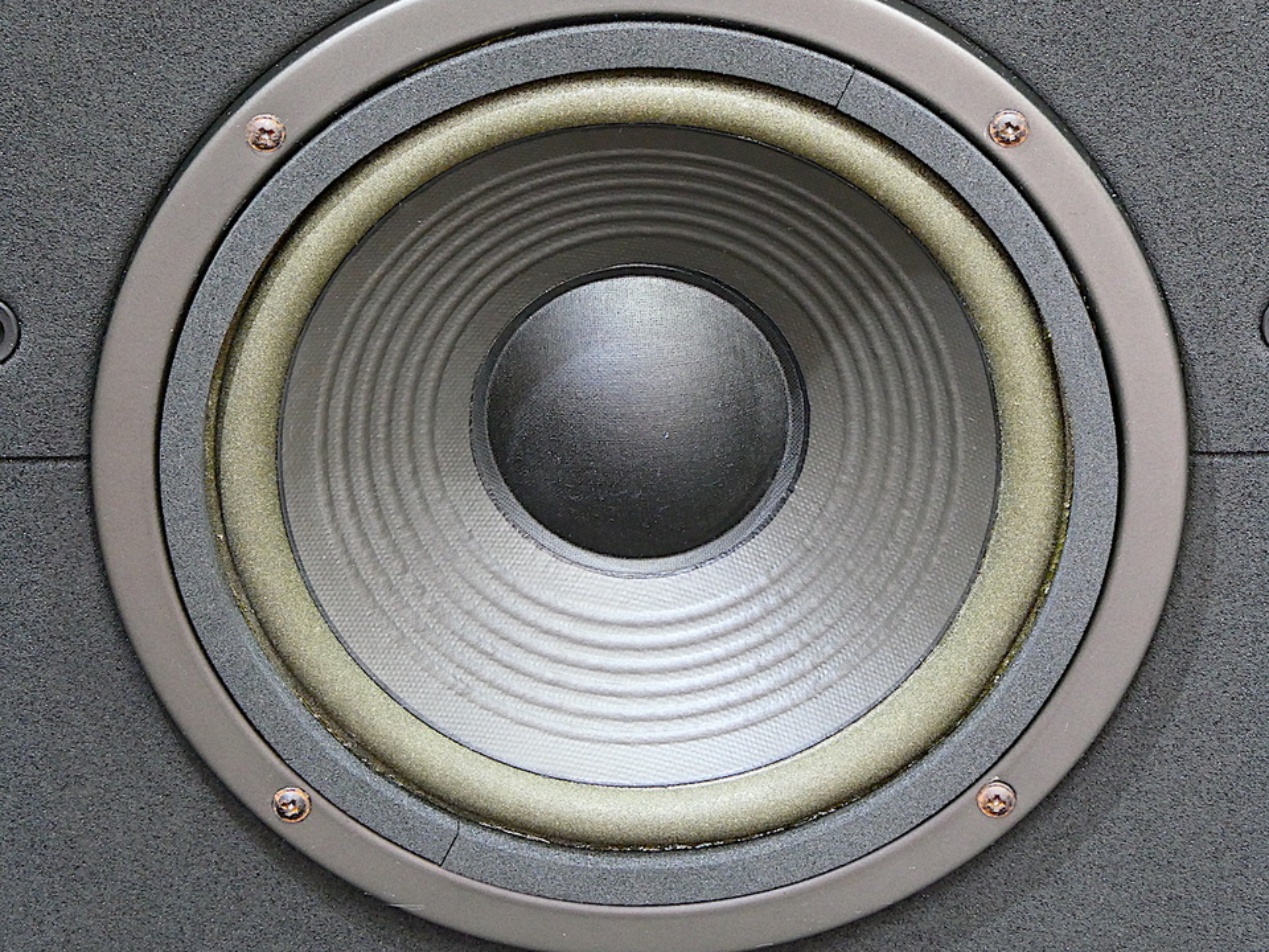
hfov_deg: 12.3
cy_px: 476
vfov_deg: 9.3
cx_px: 634
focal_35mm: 160
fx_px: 5865
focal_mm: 28.7
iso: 400
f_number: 5.6
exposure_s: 1/2.5
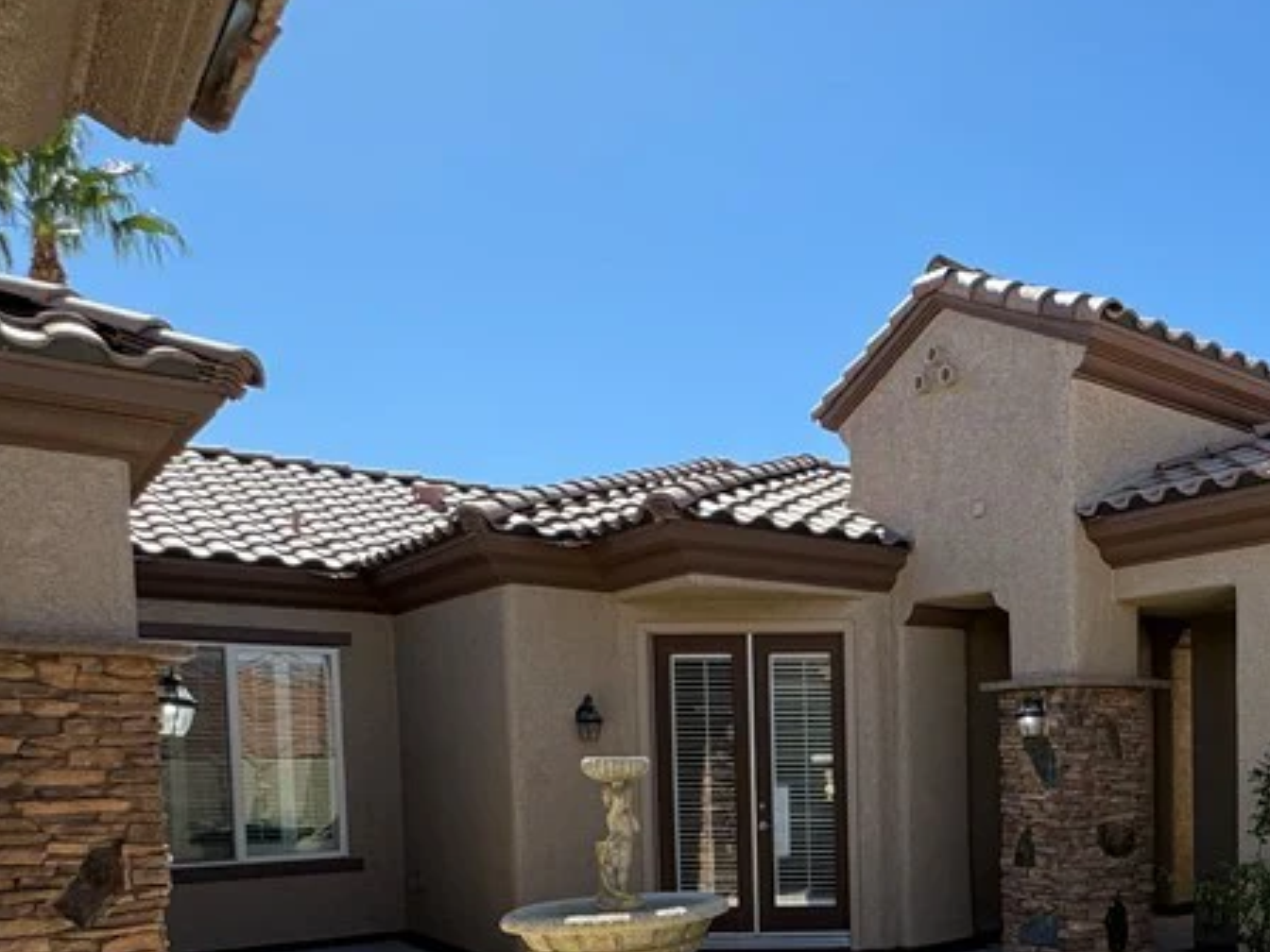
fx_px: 1174
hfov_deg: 50.9
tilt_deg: -2.5
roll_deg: +0.2
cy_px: 802
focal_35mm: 32
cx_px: 1123
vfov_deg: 41.6
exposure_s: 1/548
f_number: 2.2
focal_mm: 2.22
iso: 40
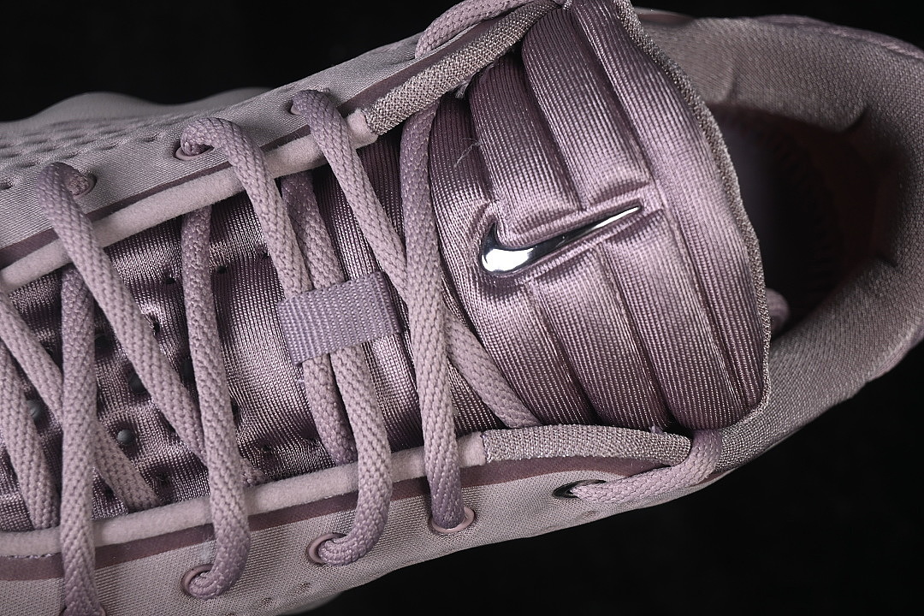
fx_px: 1925
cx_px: 462
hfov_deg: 27.0
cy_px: 308
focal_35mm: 75
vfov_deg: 18.2
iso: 160
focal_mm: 50
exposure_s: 1/80
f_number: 7.1
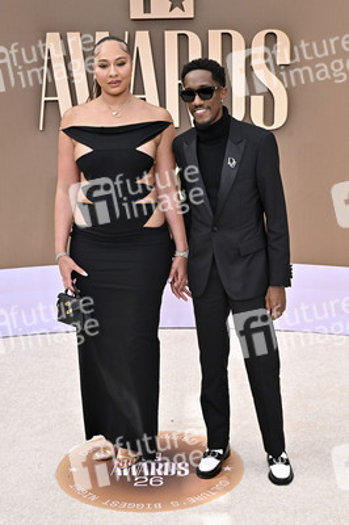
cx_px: 174
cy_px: 262
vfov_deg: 38.2
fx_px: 757
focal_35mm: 52
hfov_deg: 25.9
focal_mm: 52
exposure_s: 1/320
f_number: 9
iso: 400
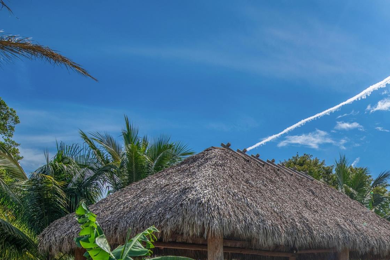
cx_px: 347
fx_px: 379
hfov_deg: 49.0
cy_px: 228
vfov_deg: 35.8
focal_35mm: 35
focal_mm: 19
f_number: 4
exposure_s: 1/250
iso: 250
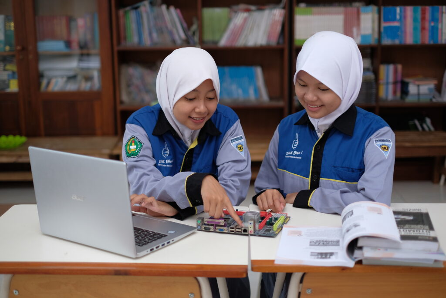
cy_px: 149
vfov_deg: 25.6
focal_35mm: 53
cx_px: 223
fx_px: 657
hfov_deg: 37.5
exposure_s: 1/180
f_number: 1.4
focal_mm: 35
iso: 200
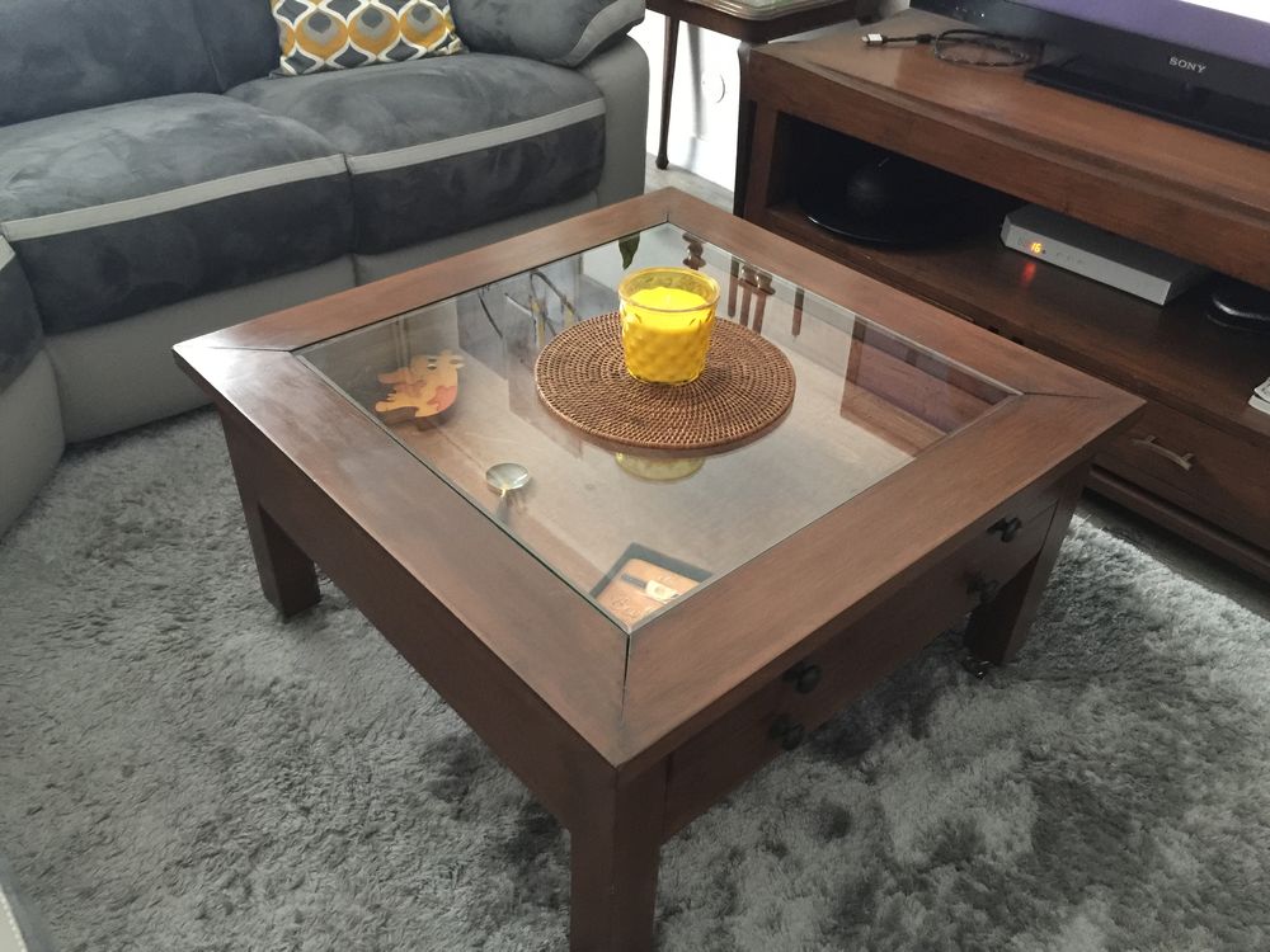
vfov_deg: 48.2
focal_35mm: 29
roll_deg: -2.1
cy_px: 476
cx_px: 635
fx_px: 1064
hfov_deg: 61.7
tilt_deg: -36.1
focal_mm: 4.15
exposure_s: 1/8
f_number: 2.2
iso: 160
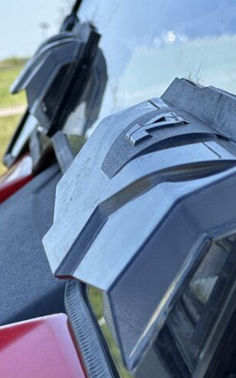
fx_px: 1400
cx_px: 160
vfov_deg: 15.4
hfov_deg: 9.6
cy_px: 204
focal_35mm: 136
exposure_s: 1/228
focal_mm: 9
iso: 25
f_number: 2.8
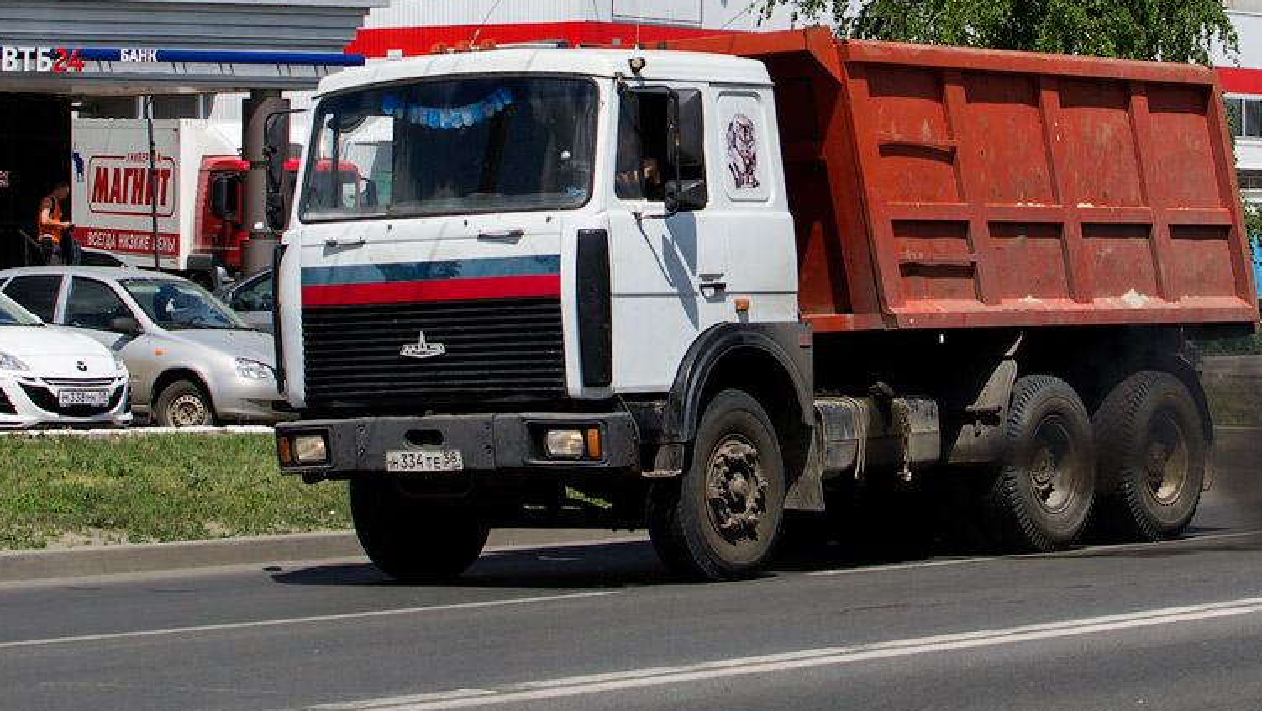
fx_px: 2940
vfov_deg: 13.7
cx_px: 679
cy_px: 116
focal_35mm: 88
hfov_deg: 24.2
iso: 200
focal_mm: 35
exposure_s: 1/1250
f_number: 6.3
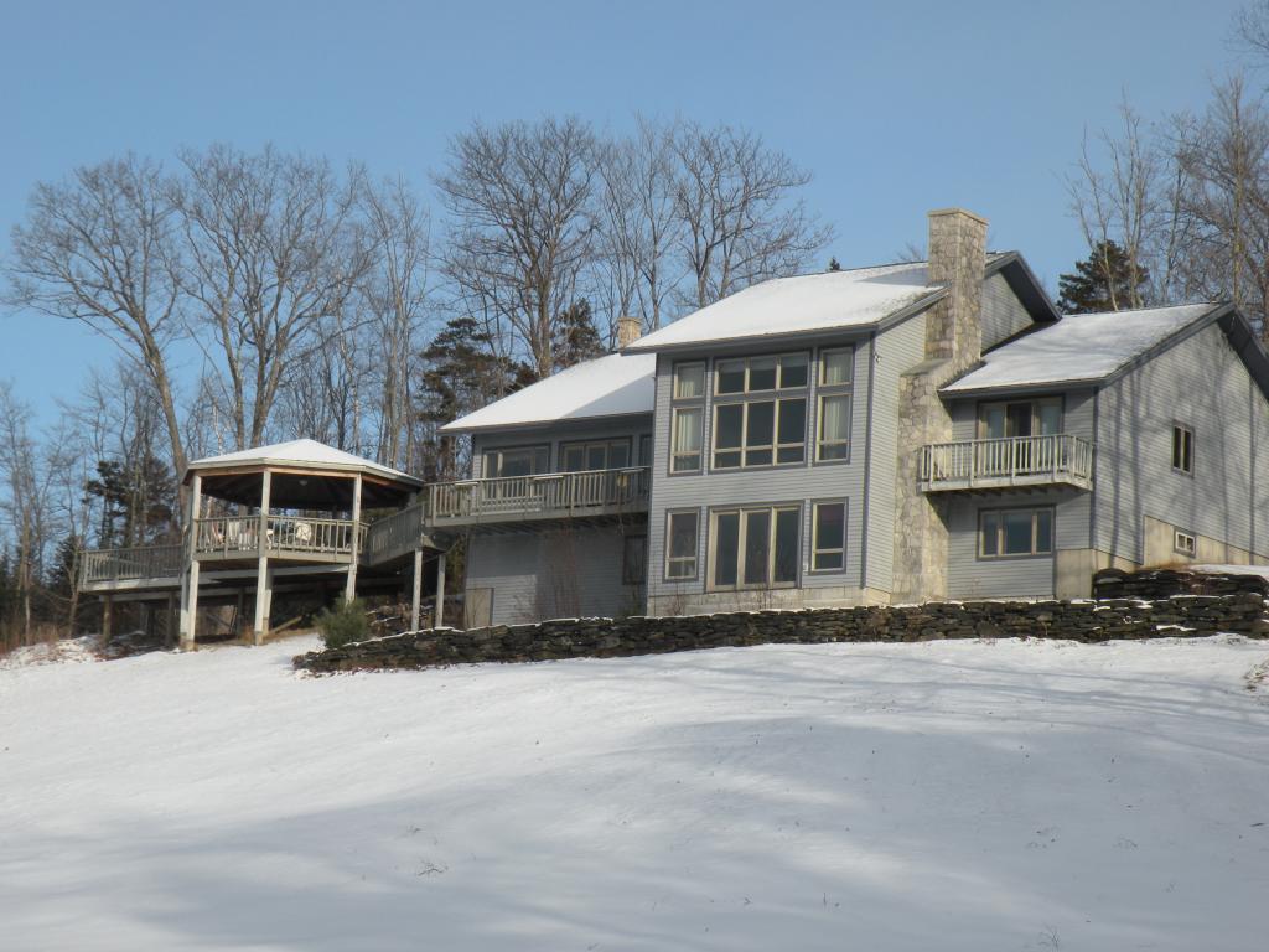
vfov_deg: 14.6
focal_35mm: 101
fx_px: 3703
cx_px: 634
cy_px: 476
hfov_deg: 19.4
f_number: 7.1
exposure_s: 1/230
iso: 64
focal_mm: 17.9
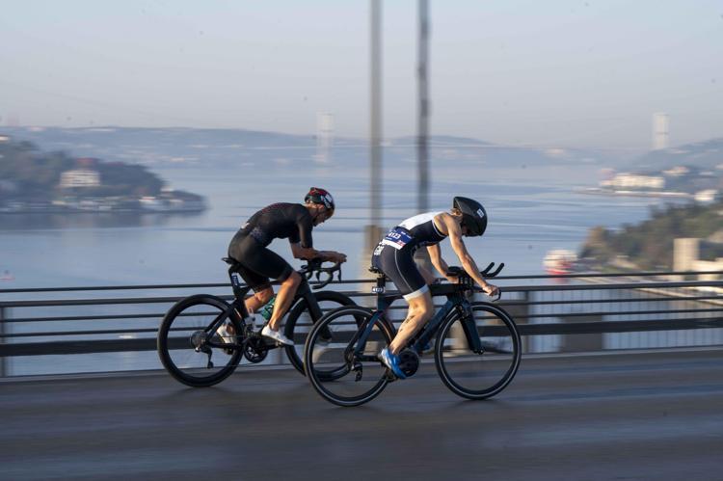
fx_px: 1887
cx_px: 362
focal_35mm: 94
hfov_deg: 21.7
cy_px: 240
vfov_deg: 14.5
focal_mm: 94
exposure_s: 1/100
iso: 100
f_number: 13
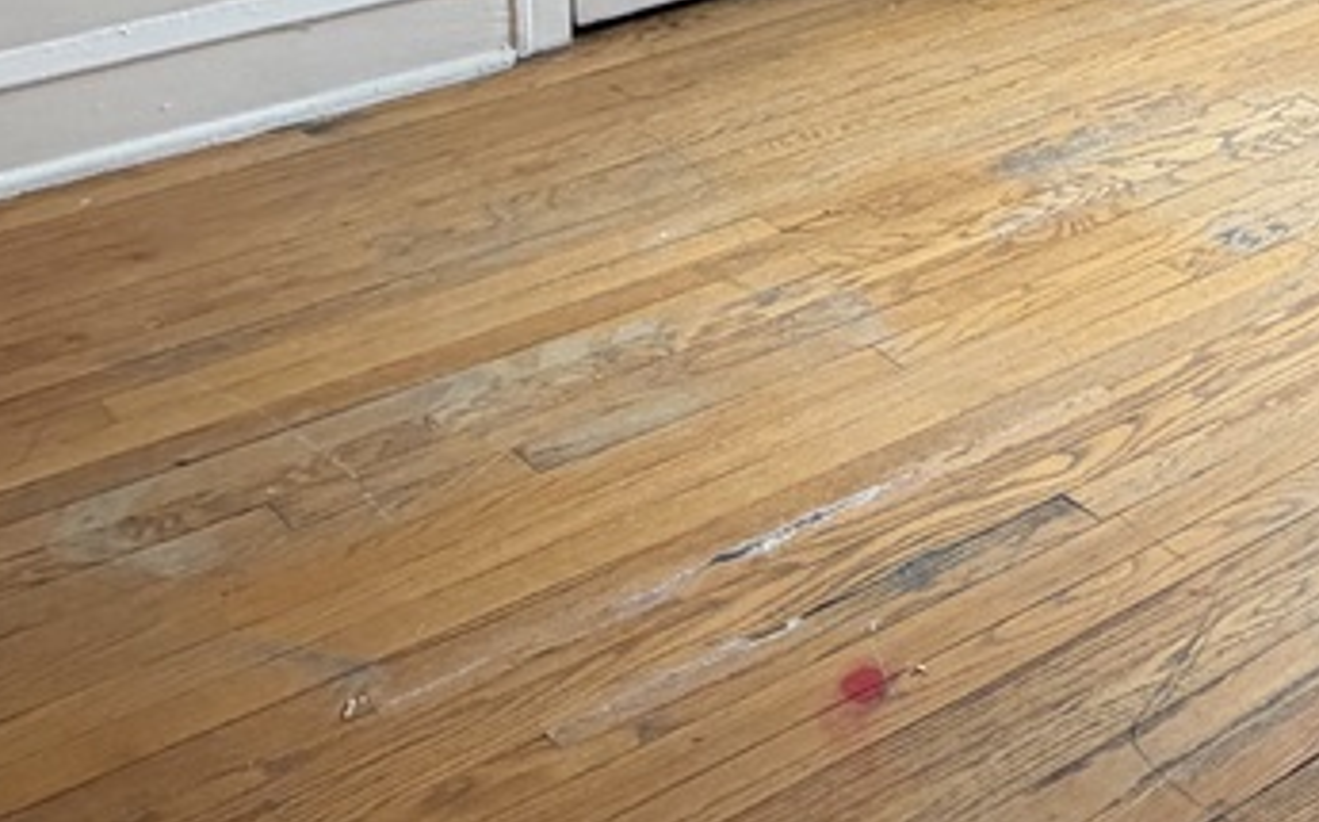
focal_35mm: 62
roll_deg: +0.4
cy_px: -279
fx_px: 2227
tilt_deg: -11.5
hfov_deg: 32.7
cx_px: 898
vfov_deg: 19.2
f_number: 2.2
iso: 125
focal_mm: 2.22
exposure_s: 1/121
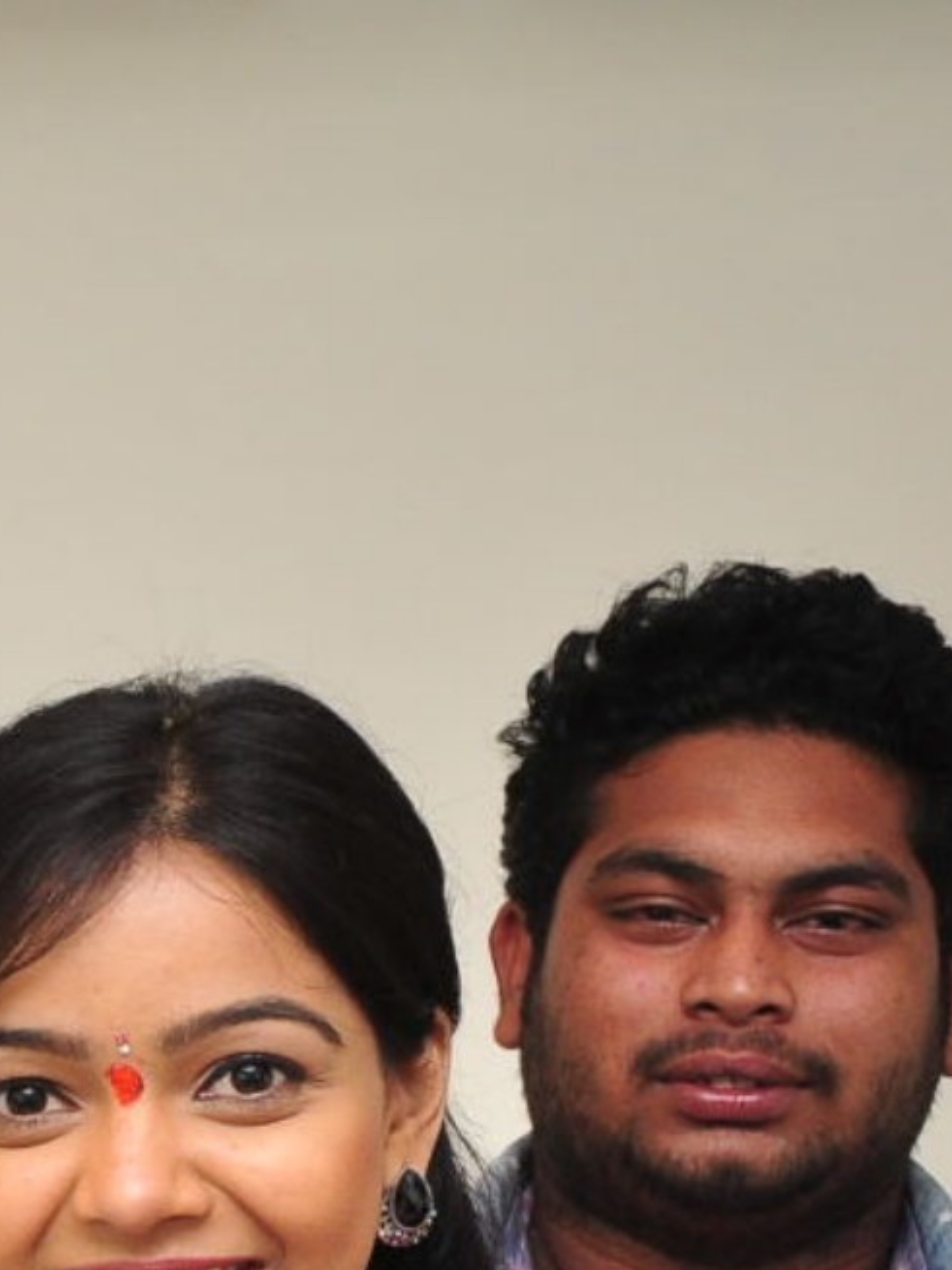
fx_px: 5465
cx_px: -896
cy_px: 1363
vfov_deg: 13.0
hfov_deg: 9.4
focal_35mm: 149
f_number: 5
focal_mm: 30
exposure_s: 1/125
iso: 640
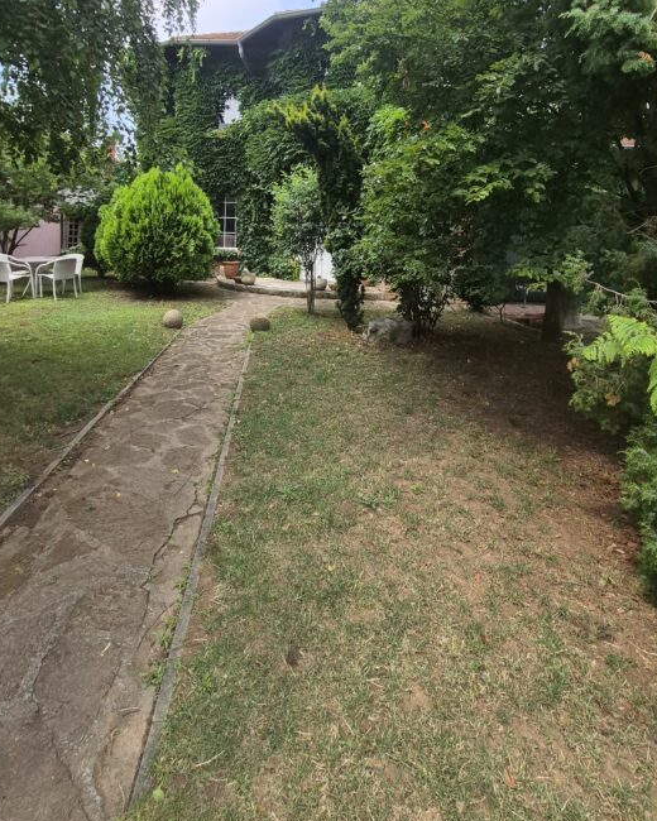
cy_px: 272
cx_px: 323
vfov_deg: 77.7
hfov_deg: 68.1
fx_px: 486
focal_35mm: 20
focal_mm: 1.74
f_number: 2.2
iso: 40
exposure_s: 1/980
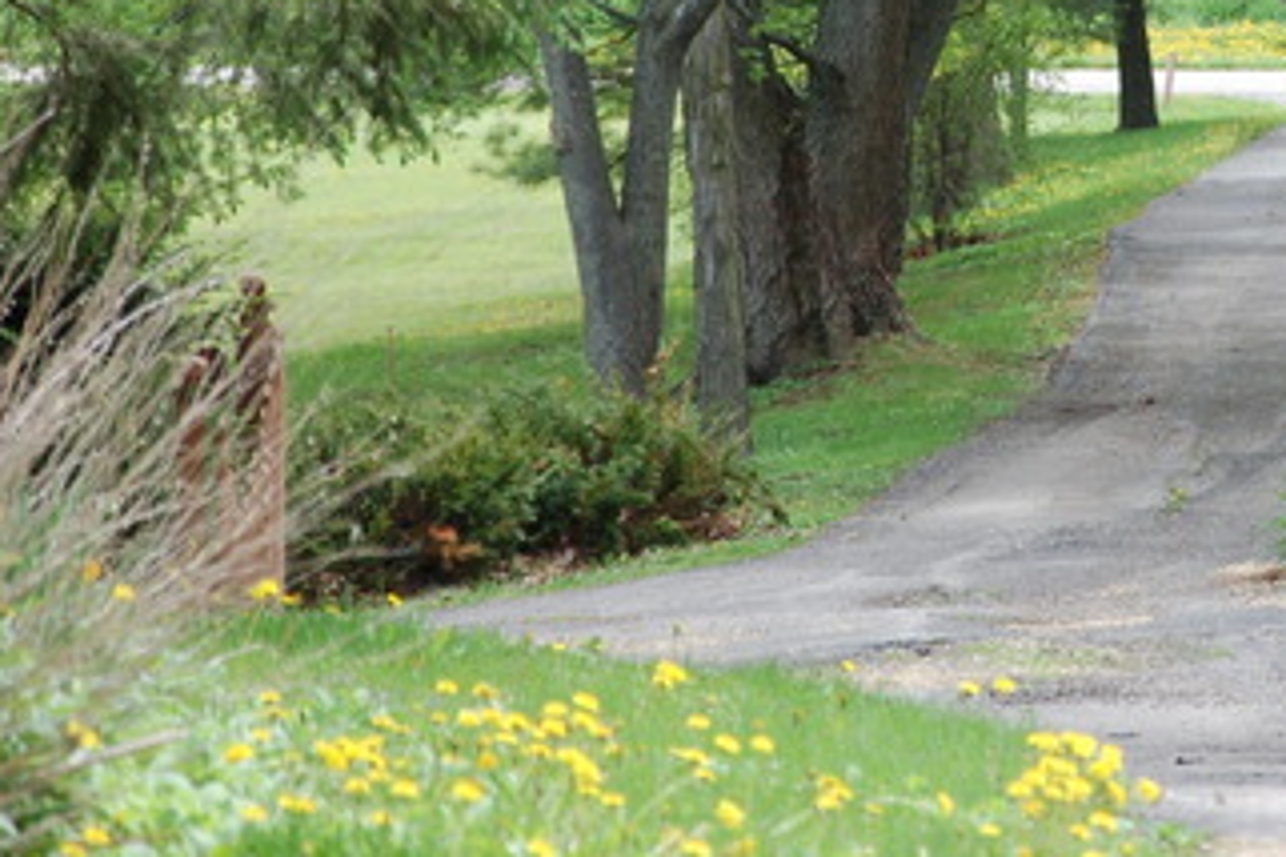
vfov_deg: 4.7
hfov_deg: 7.0
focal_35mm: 293
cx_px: 1150
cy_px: 92
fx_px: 10466
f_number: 5.6
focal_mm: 98
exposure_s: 1/400
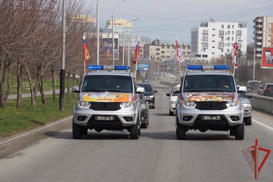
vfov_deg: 7.6
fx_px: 1365
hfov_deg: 11.4
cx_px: 136
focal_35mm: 180
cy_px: 91
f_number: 8
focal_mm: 120
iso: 100
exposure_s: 1/320
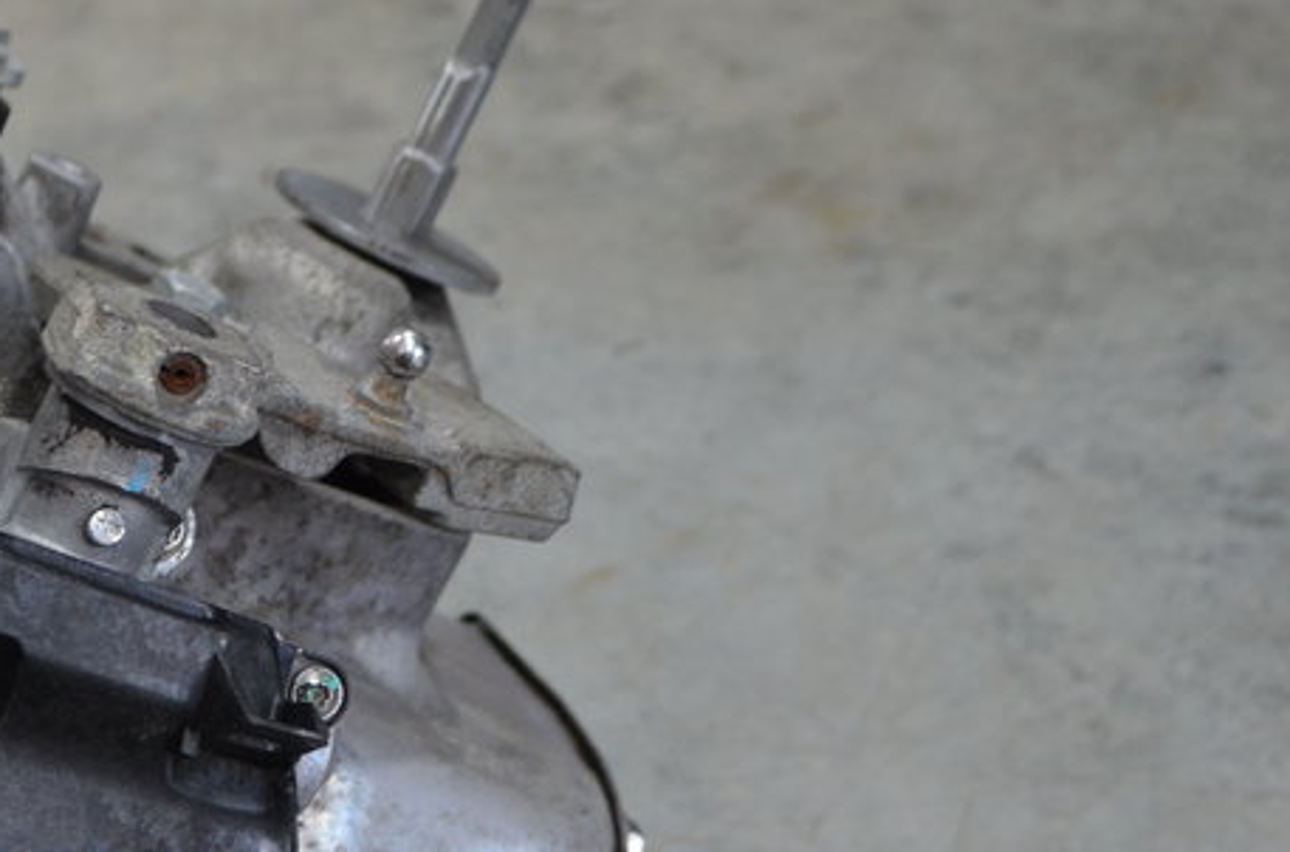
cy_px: 680
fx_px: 2644
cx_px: 76
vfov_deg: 18.2
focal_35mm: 74
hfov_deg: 26.3
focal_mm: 22
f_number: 4
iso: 640
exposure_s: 1/60
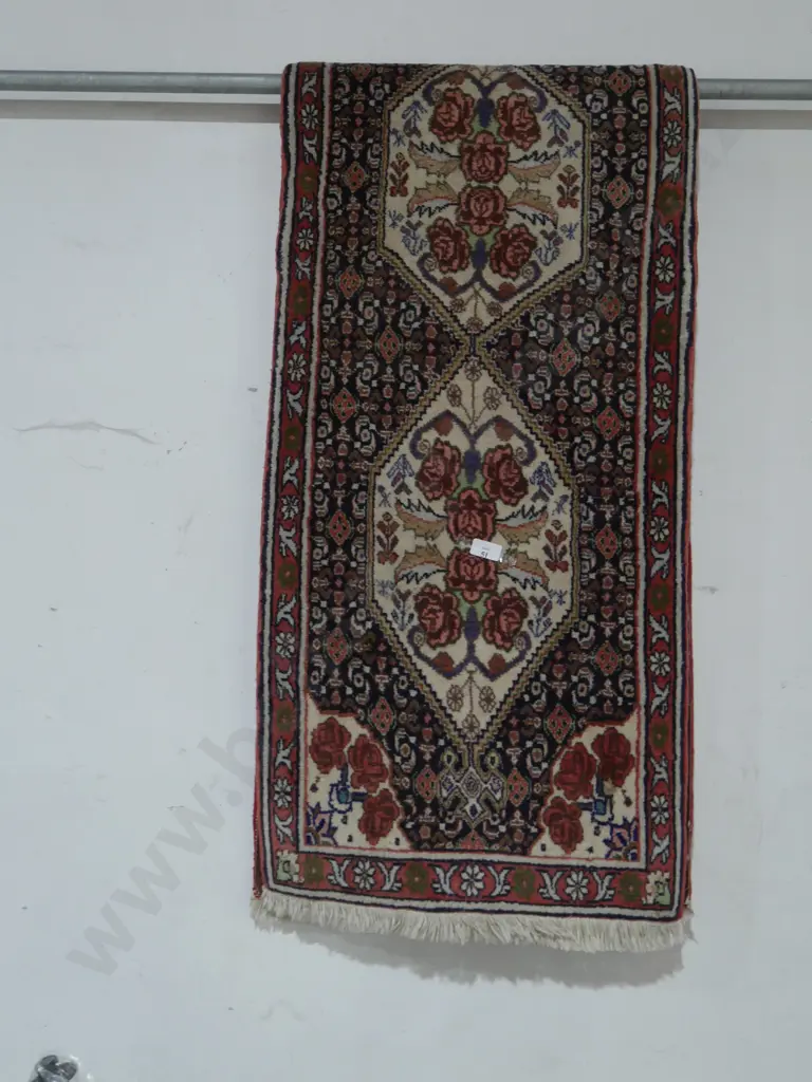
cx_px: 406
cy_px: 541
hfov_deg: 41.8
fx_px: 1063
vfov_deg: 54.0
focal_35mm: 34
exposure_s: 1/60
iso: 1000
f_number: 4
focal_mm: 17
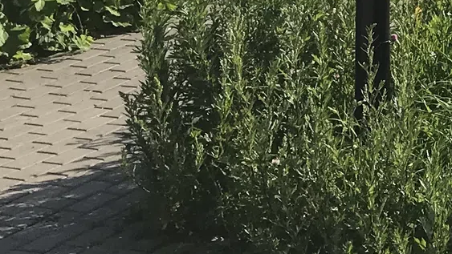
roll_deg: +0.6
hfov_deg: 15.7
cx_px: 578
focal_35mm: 130
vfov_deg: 8.8
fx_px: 1558
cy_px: -270
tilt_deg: +0.9
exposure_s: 1/3425
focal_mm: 3.99
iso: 20
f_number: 1.8
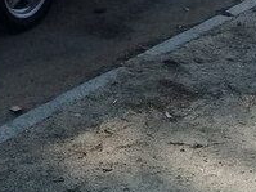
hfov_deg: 18.6
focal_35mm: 103
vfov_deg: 13.4
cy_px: -111
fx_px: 761
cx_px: -4
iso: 64
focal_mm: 3.3
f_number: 2.2
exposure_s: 1/534
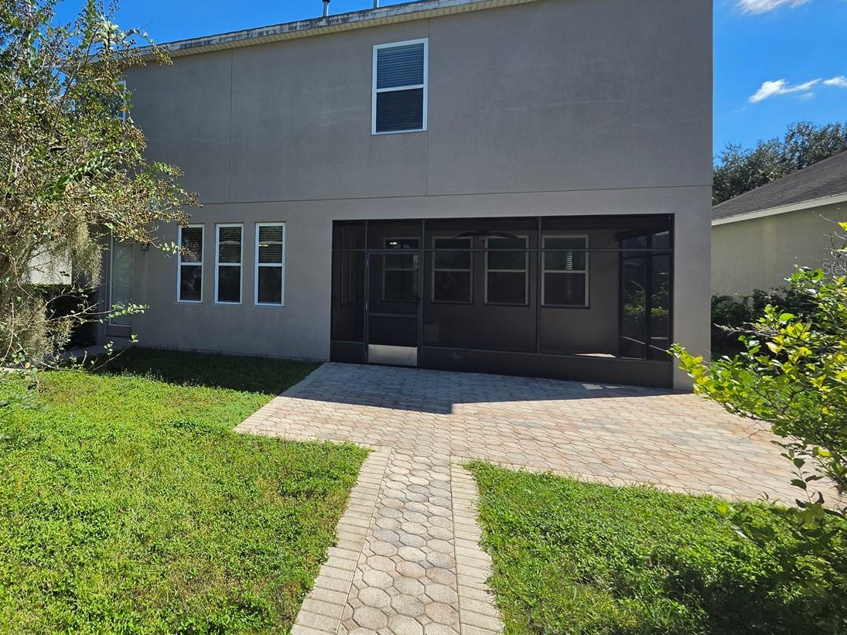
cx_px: 276
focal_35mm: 19
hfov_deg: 81.6
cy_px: 268
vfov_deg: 68.3
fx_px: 465
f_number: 1.9
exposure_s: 1/1550
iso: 40
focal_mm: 2.2
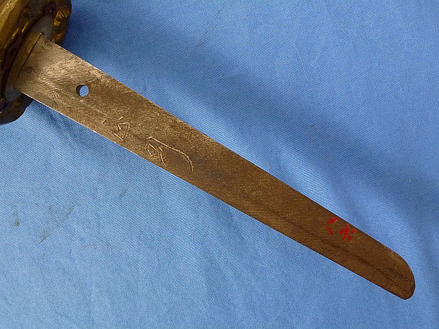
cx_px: 220
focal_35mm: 38
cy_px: 164
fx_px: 482
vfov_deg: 37.7
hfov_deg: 49.0
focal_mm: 6.8
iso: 320
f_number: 3.8
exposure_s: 1/80
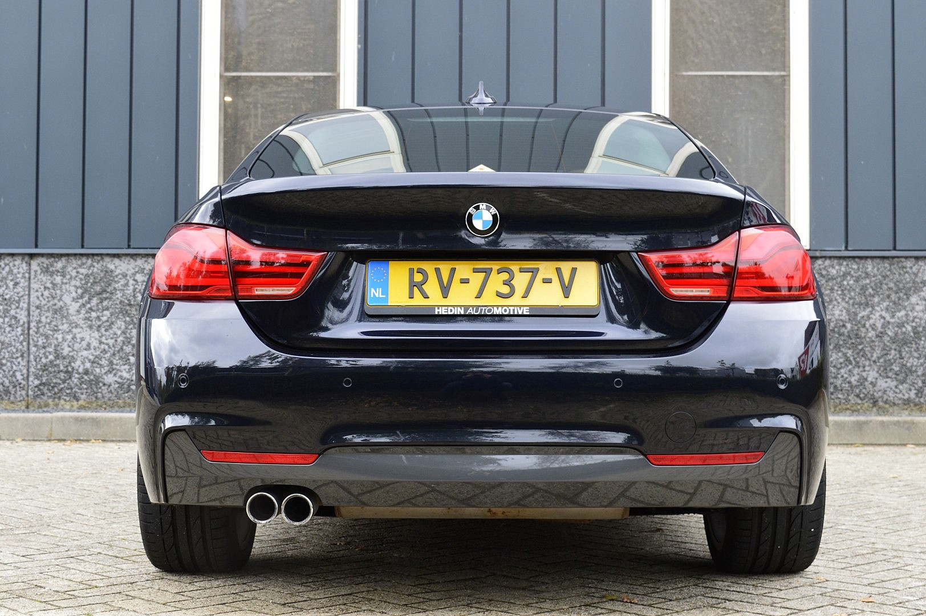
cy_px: 308
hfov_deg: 33.4
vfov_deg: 22.6
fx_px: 1542
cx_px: 463
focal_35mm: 60
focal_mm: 40
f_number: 8
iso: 500
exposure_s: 1/60
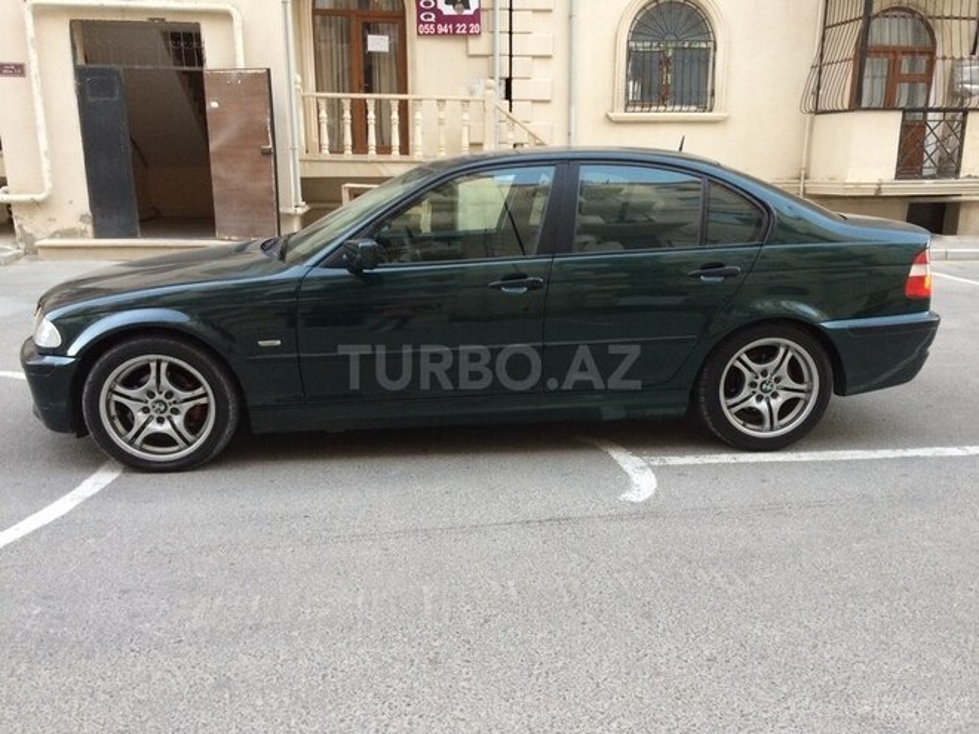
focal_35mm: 29
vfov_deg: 48.2
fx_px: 820
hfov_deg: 61.7
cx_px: 490
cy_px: 367
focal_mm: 4.15
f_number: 2.2
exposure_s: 1/33
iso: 200
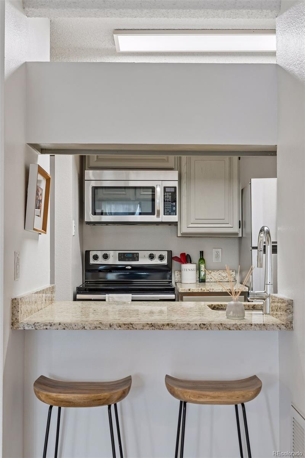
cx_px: 152
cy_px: 229
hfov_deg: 31.9
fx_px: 534
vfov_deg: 46.4
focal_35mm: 42
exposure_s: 1/6
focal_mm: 42
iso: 400
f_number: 9
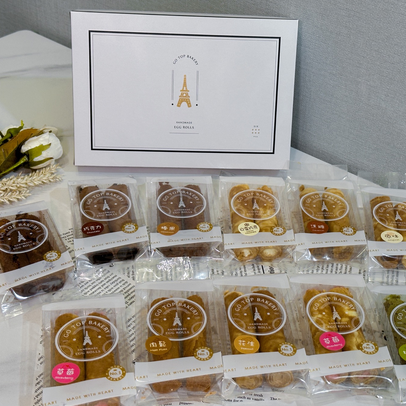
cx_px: 227
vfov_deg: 30.0
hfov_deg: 30.0
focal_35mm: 57
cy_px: 203
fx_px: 756
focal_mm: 6.86
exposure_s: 1/60
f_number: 1.8
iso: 100
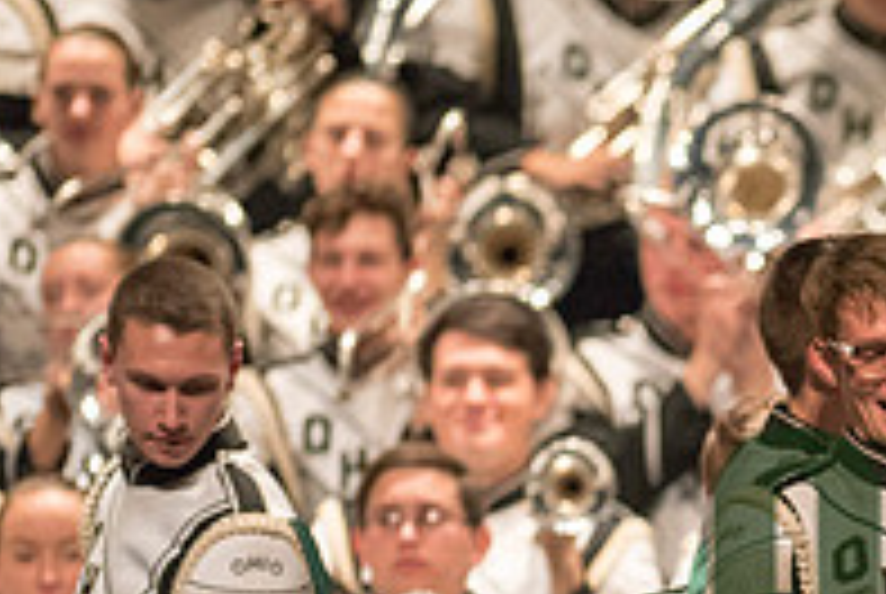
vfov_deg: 1.6
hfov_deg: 2.3
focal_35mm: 882
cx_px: 1052
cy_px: 641
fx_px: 21739
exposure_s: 1/500
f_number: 2.8
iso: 4000
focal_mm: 300
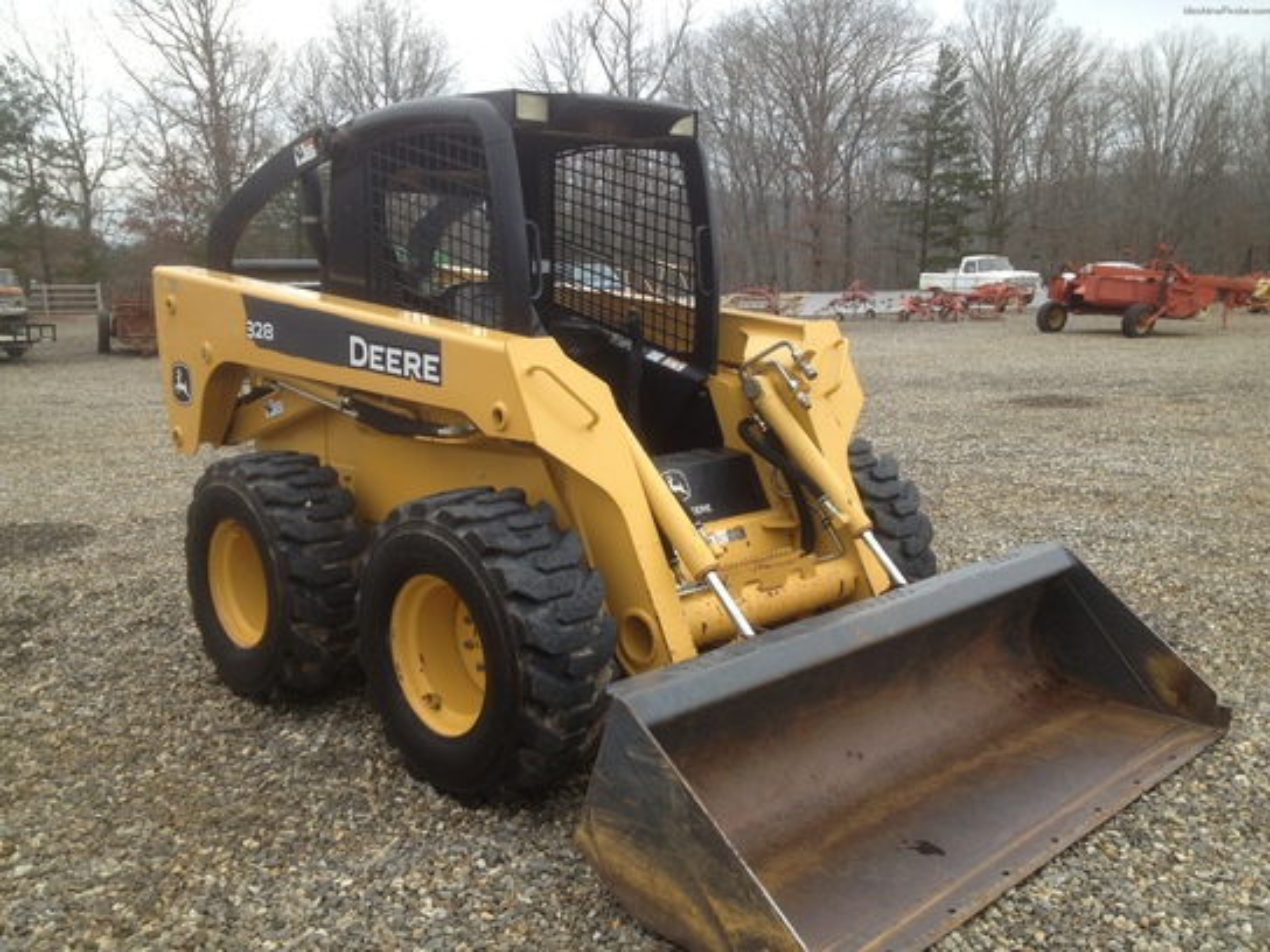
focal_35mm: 35
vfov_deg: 40.7
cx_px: 635
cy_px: 476
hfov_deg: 52.6
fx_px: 1284
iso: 50
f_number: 2.4
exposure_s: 1/192
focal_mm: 4.28
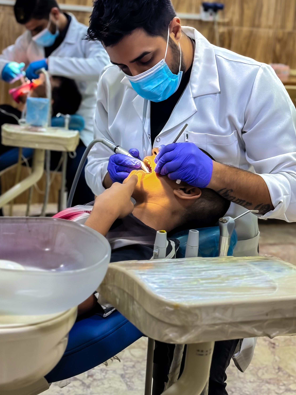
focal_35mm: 65
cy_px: 162
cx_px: 138
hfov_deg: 22.6
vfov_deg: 29.8
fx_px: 741
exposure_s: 1/50
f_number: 1.8
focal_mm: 6.76
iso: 80
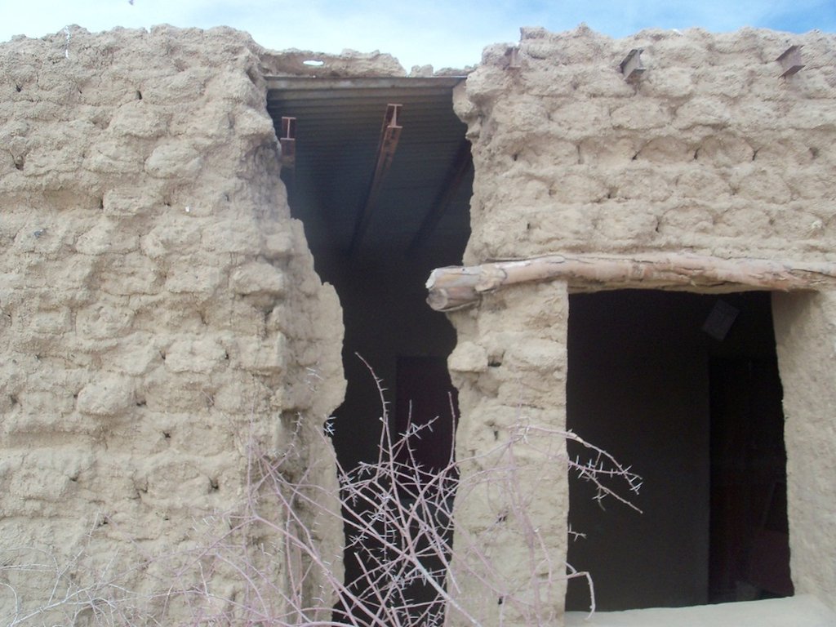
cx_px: 418
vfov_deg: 40.7
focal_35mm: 35
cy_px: 314
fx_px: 845
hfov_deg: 52.6
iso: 80
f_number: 3
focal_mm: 6.3
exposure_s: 1/500
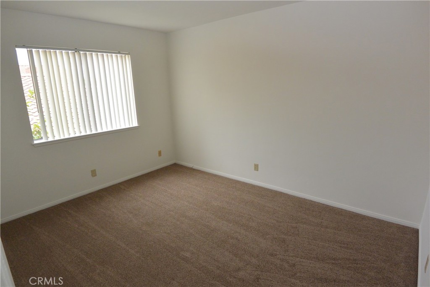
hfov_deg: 86.9
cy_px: 144
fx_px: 227
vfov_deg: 64.6
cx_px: 215
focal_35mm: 19
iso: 400
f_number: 3.8
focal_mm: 7.3
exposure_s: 1/200
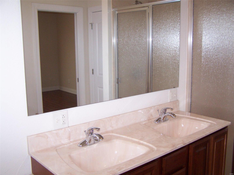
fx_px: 257
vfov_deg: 37.7
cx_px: 117
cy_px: 88
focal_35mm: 38
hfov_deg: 49.0
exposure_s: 1/60
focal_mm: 6.3
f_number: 2.8
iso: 140
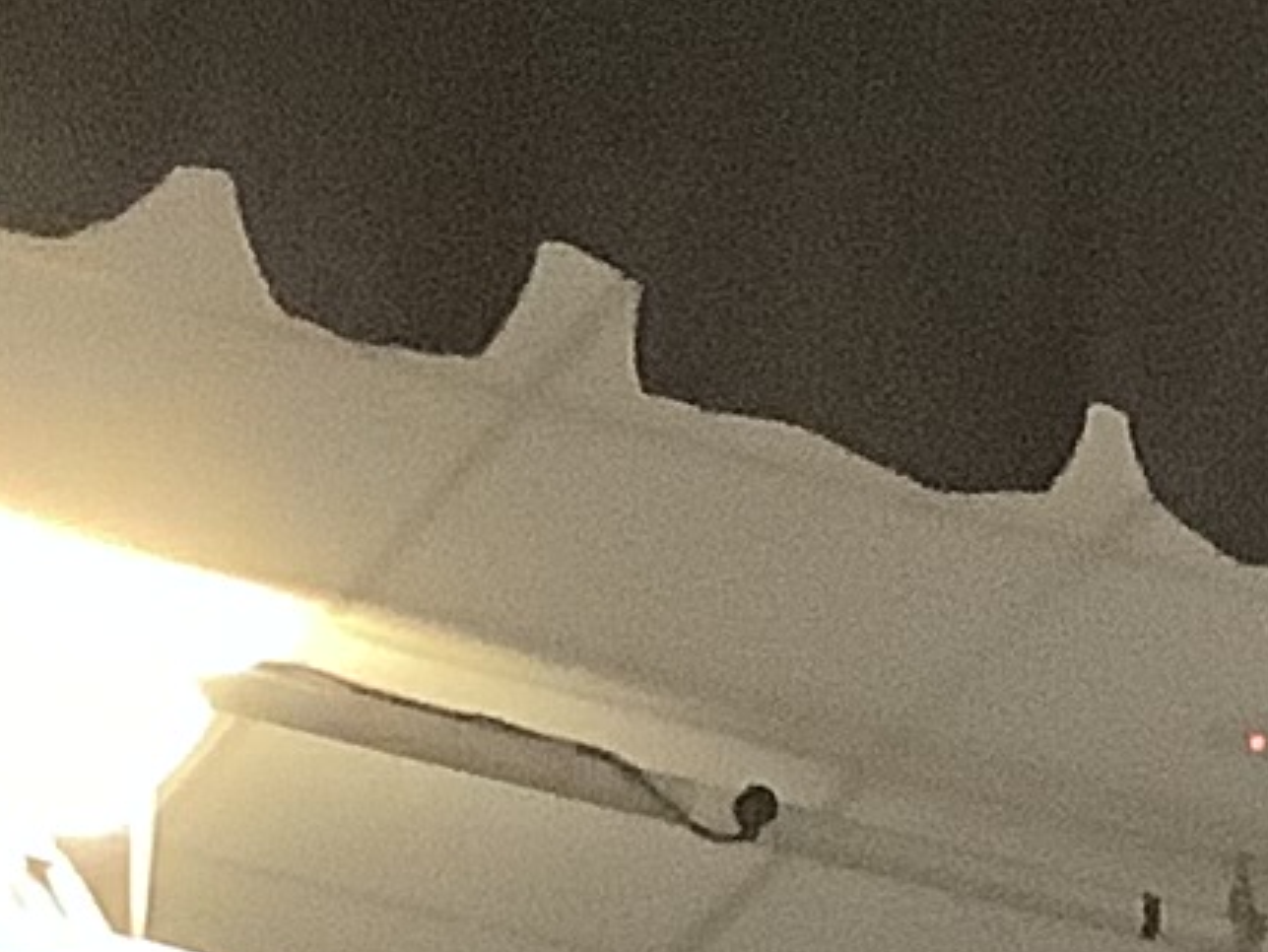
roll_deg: +0.1
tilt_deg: +11.7
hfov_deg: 8.2
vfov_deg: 5.8
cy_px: 2906
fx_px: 8647
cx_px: 2090
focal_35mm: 236
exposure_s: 1/25
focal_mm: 3.3
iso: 400
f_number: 2.4
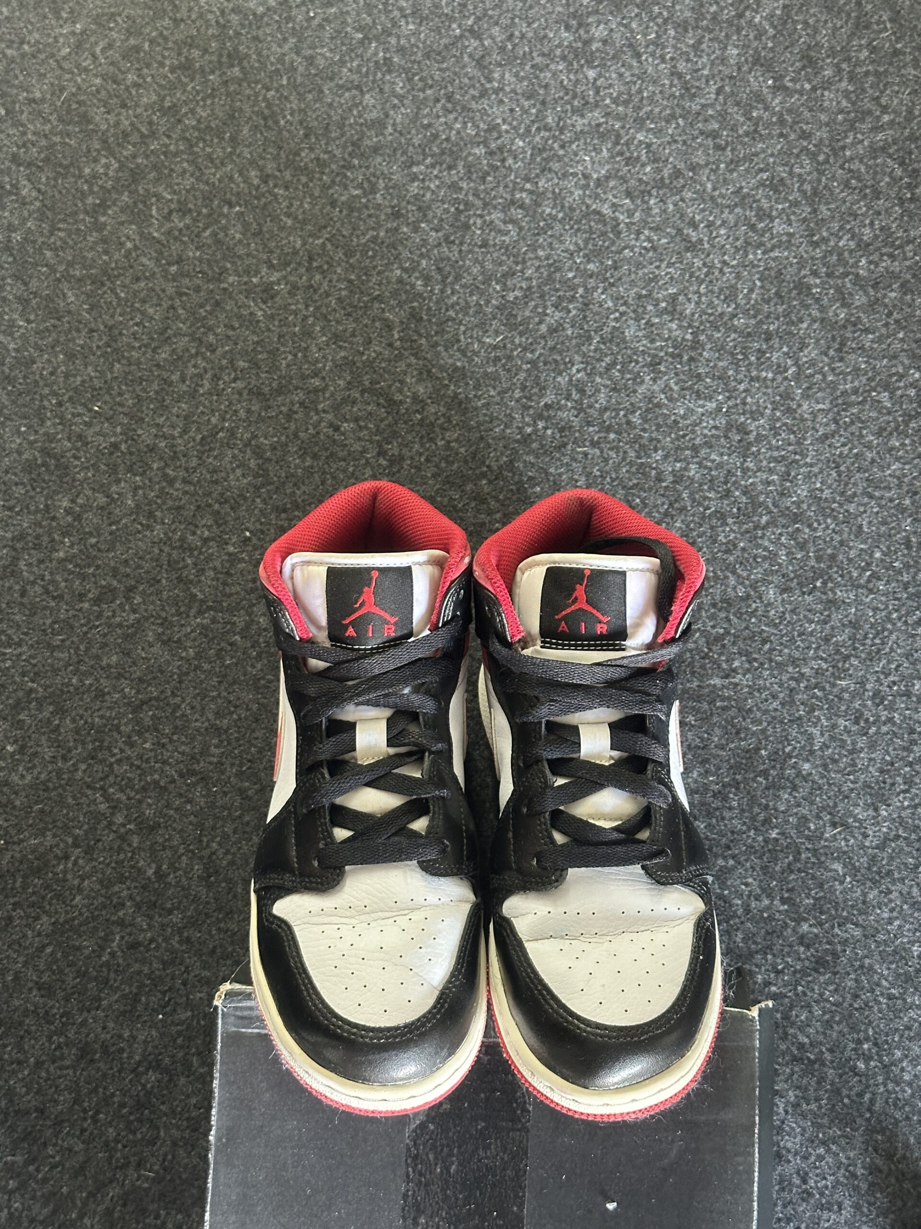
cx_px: 460
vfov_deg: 39.7
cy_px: 614
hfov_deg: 30.3
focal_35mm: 48
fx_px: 1703
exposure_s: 1/33
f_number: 1.78
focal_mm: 6.86
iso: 400
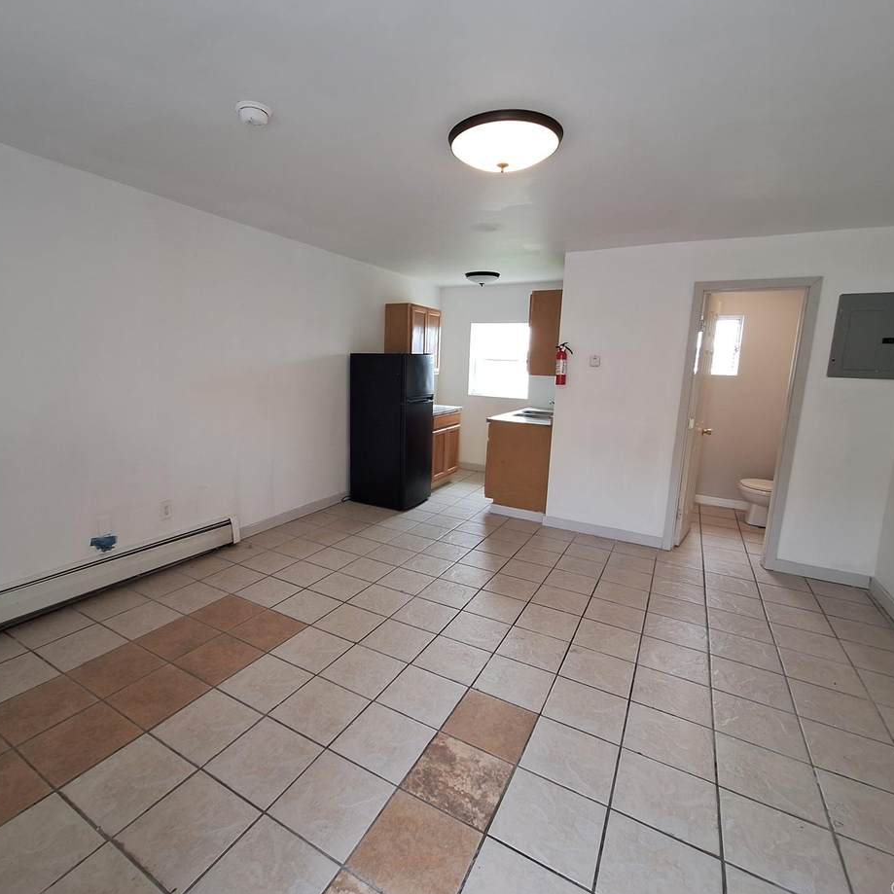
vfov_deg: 87.4
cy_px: 436
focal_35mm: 16
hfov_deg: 87.0
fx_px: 468
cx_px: 392
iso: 64
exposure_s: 1/40
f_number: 2.2
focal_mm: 1.74
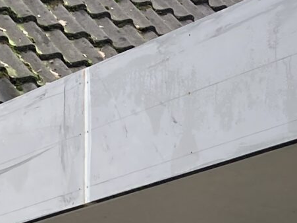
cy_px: 575
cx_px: 487
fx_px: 1364
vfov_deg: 8.4
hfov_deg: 11.7
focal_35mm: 159
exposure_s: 1/103
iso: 20
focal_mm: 3.99
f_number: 1.8
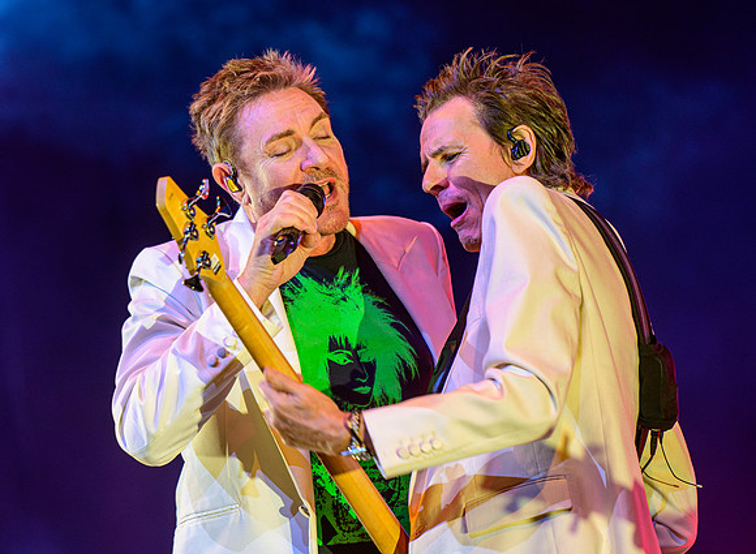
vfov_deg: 5.2
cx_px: 316
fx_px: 6142
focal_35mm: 284
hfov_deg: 7.0
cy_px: 369
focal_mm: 185
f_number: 2.8
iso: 400
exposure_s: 1/250
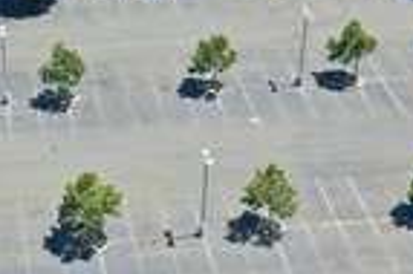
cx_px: 87
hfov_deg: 22.8
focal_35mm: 88
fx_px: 1008
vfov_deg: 15.4
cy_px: 66
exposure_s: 1/320
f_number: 5
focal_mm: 10.26
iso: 100
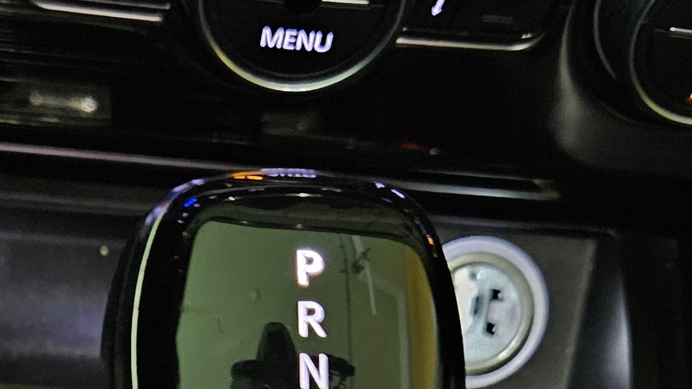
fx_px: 1431
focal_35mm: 78
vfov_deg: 14.3
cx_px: 118
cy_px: 612
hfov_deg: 26.6
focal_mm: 5.4
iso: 1600
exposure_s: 1/16.7
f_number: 1.8
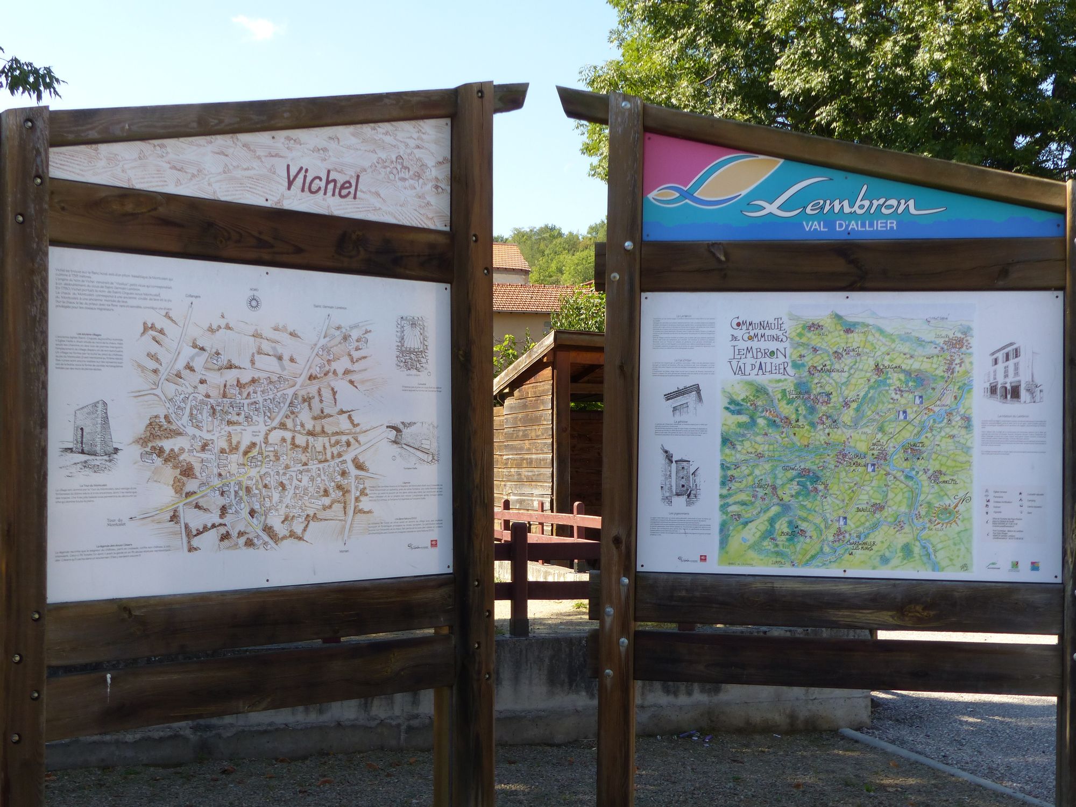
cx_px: 538
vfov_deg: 32.2
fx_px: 1399
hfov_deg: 42.1
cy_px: 404
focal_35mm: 45
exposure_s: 1/320
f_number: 4
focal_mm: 8.1
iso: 100
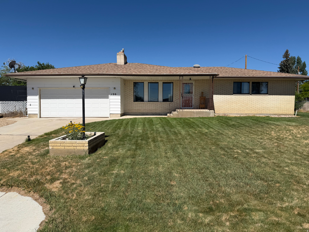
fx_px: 214
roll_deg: +0.4
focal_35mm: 24
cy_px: 116
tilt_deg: -3.2
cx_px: 154
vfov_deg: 56.8
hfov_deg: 71.6
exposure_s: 1/6711
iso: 80
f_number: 1.78
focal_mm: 6.76
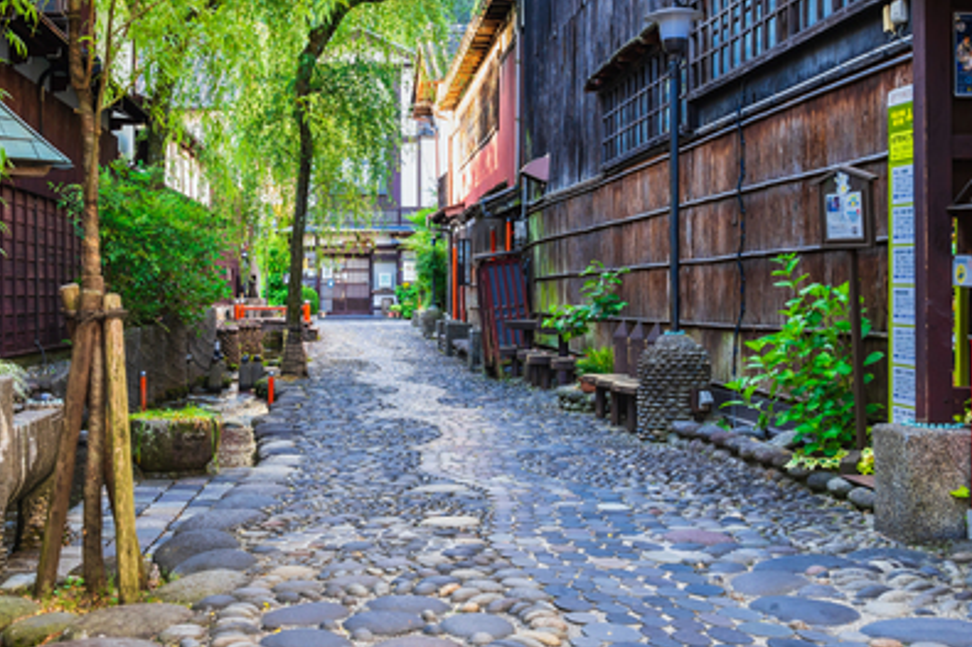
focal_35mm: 47
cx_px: 359
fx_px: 1268
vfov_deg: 28.6
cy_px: 298
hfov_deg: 41.6
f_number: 6.3
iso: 400
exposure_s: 1/40
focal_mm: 29
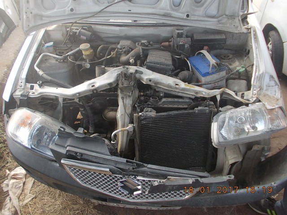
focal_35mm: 28
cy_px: 108
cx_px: 144
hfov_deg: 63.4
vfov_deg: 49.7
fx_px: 232
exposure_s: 1/100
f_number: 2.7
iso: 80
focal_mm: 4
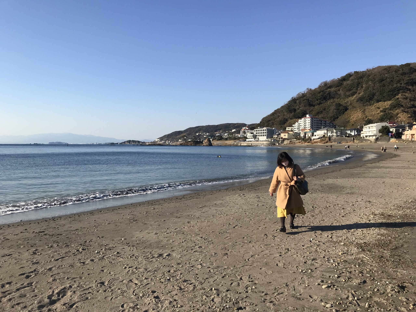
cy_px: 156
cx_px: 208
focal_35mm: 28
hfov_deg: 63.4
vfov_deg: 49.7
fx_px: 336
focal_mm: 3.99
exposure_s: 1/2591
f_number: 1.8
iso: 20
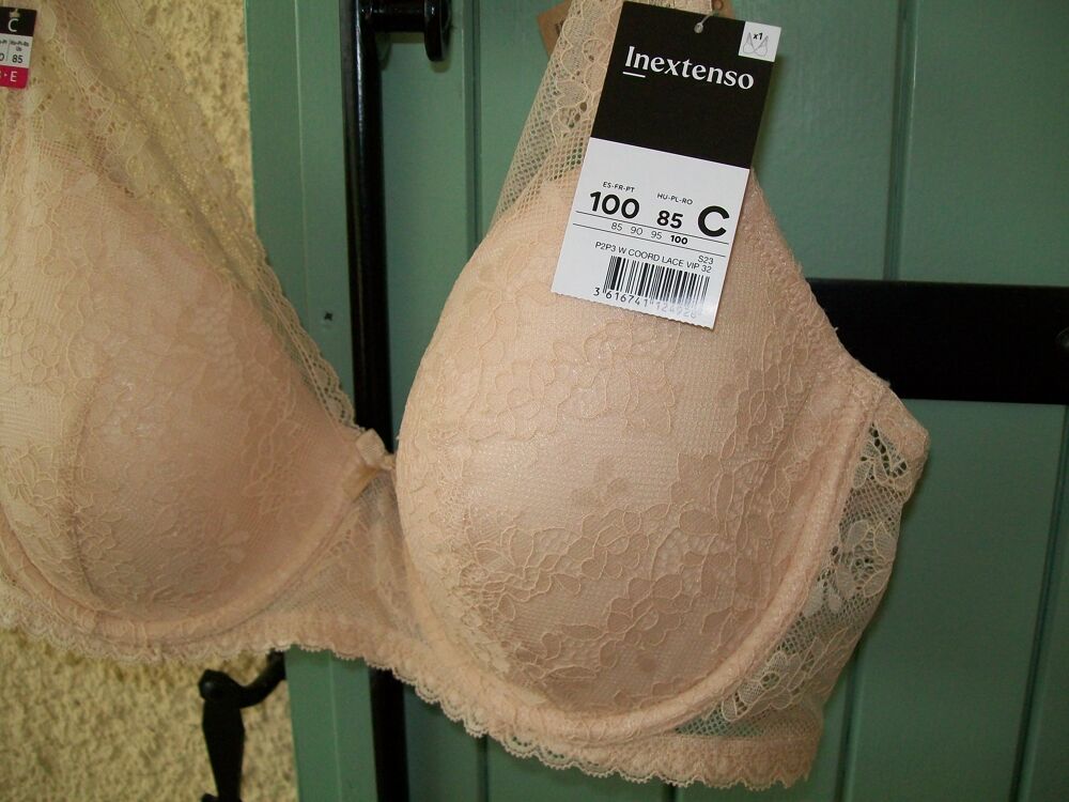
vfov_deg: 41.8
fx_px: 1050
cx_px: 534
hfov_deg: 54.0
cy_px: 401
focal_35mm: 34
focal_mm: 6.1
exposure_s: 1/60
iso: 160
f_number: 2.7
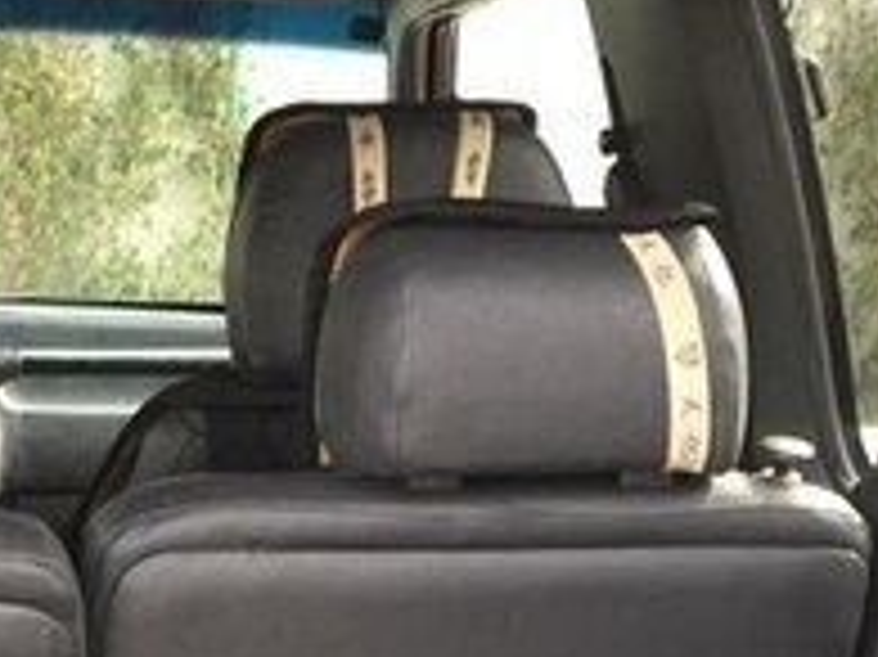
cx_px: 81
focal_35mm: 98
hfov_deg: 19.7
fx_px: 2484
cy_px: 862
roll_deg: -2.1
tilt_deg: -17.6
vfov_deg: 14.4
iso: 32
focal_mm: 4.15
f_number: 2.2
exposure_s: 1/100
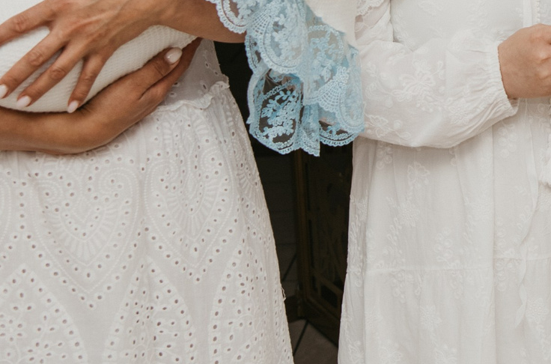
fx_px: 2152
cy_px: -190
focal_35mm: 141
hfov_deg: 14.3
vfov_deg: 9.4
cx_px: 591
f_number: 4
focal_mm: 40
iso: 200
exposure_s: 1/160
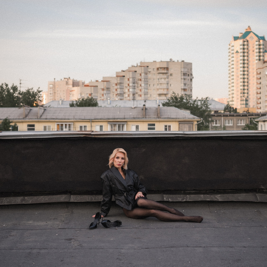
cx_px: 141
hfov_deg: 26.1
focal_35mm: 66
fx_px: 576
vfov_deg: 26.1
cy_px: 131
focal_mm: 44
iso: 250
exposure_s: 1/200
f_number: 2.8
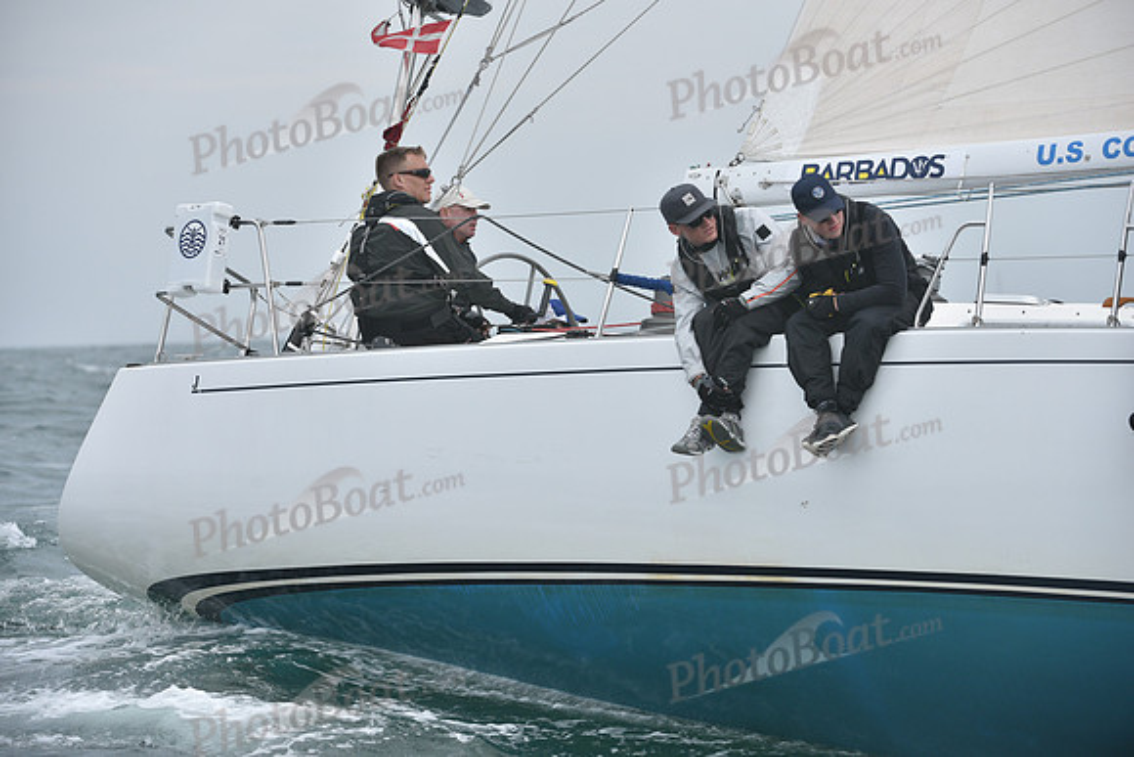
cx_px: 567
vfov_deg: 6.9
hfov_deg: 10.3
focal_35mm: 200
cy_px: 378
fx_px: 6301
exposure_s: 1/1000
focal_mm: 200
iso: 320
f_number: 5.6
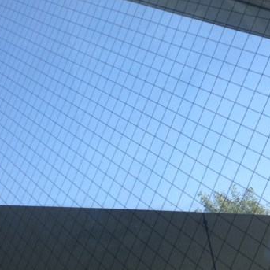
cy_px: 86
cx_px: 146
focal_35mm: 65
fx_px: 574
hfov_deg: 26.5
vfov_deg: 26.3
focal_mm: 4.28
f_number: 2.4
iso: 64
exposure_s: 1/635
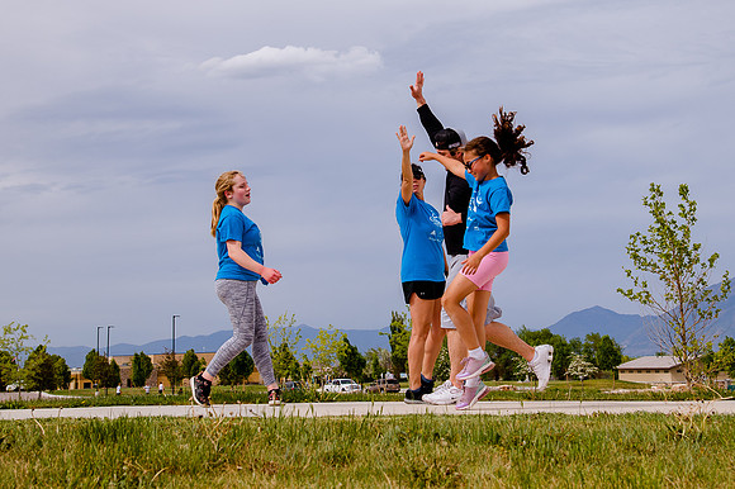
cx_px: 391
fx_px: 1403
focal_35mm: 69
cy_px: 157
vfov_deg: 19.7
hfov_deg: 29.3
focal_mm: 48
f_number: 8
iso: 200
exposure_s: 1/640
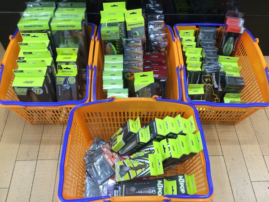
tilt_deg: -55.5
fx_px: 241
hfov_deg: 58.4
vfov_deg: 45.4
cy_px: 101
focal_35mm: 31
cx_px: 134
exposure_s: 1/30
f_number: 2.4
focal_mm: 3.3
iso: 40
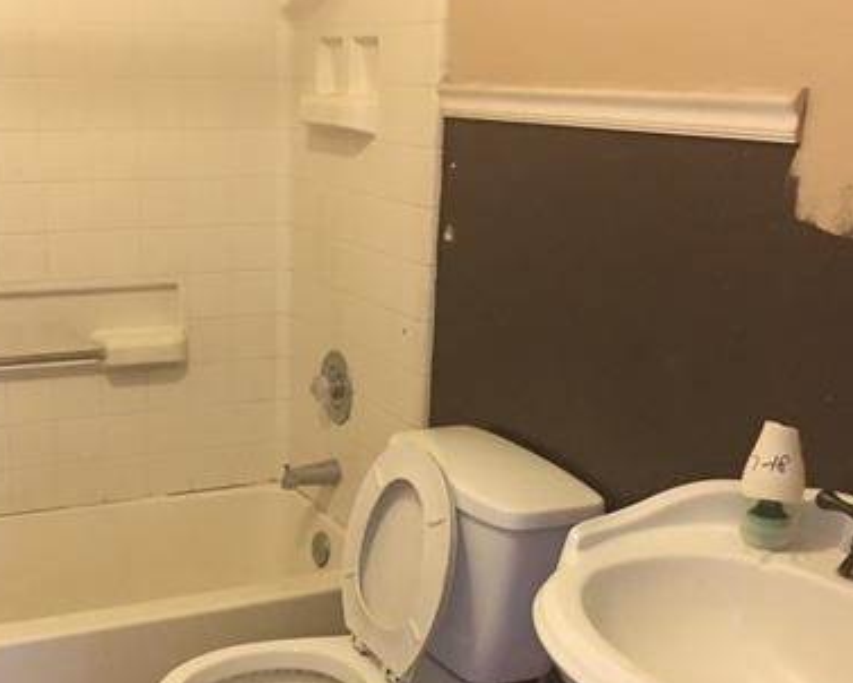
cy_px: 489
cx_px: 294
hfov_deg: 38.4
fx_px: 1212
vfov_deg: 31.1
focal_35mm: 48
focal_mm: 4.15
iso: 100
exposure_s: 1/4
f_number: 2.2
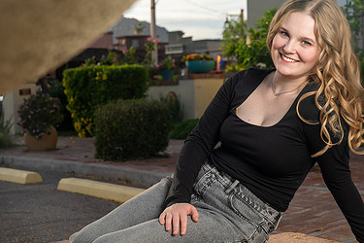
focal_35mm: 68
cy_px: 117
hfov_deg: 29.7
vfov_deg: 20.0
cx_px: 188
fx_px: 688
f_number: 5.6
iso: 100
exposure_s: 1/200
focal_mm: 44
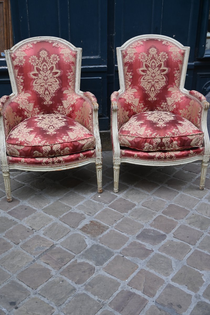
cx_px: 105
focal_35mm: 39
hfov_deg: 34.2
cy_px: 158
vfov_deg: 49.6
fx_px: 341
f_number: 4
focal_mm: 26
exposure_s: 1/250
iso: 220
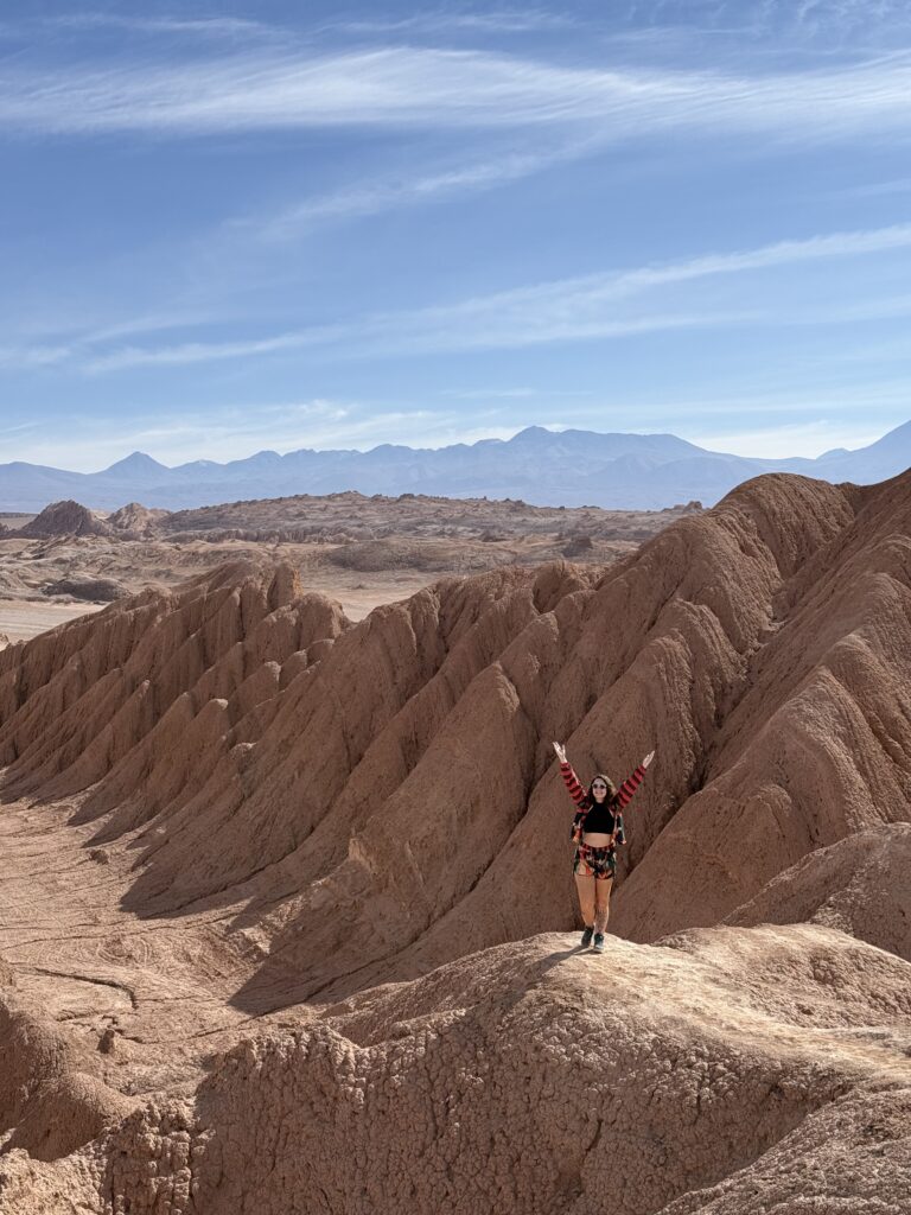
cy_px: 608
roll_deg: +1.0
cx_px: 456
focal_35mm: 48
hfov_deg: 30.3
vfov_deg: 39.7
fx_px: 1684
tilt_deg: -2.3
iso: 64
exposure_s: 1/6024
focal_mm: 6.76
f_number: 1.78
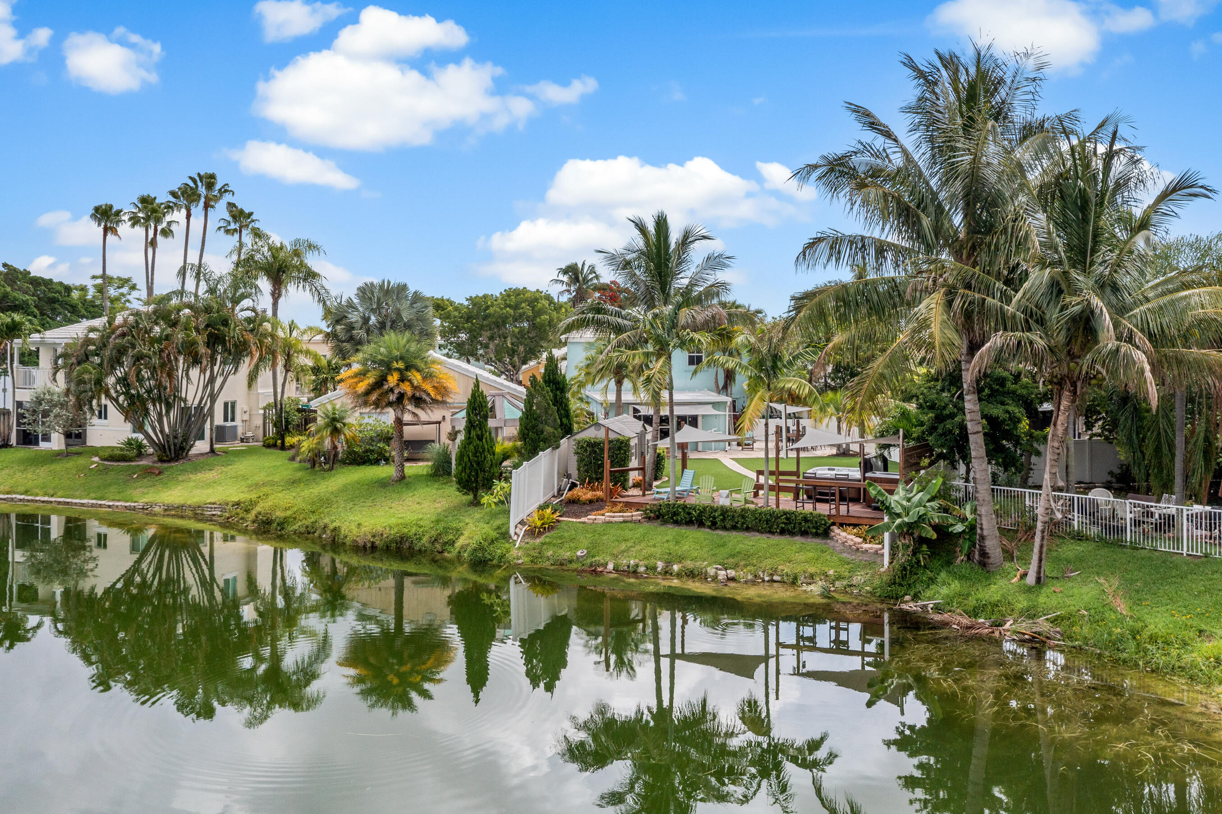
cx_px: 655
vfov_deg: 42.3
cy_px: 386
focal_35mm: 31
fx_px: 1052
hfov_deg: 60.2
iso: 100
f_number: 6.3
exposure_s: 1/500
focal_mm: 10.26
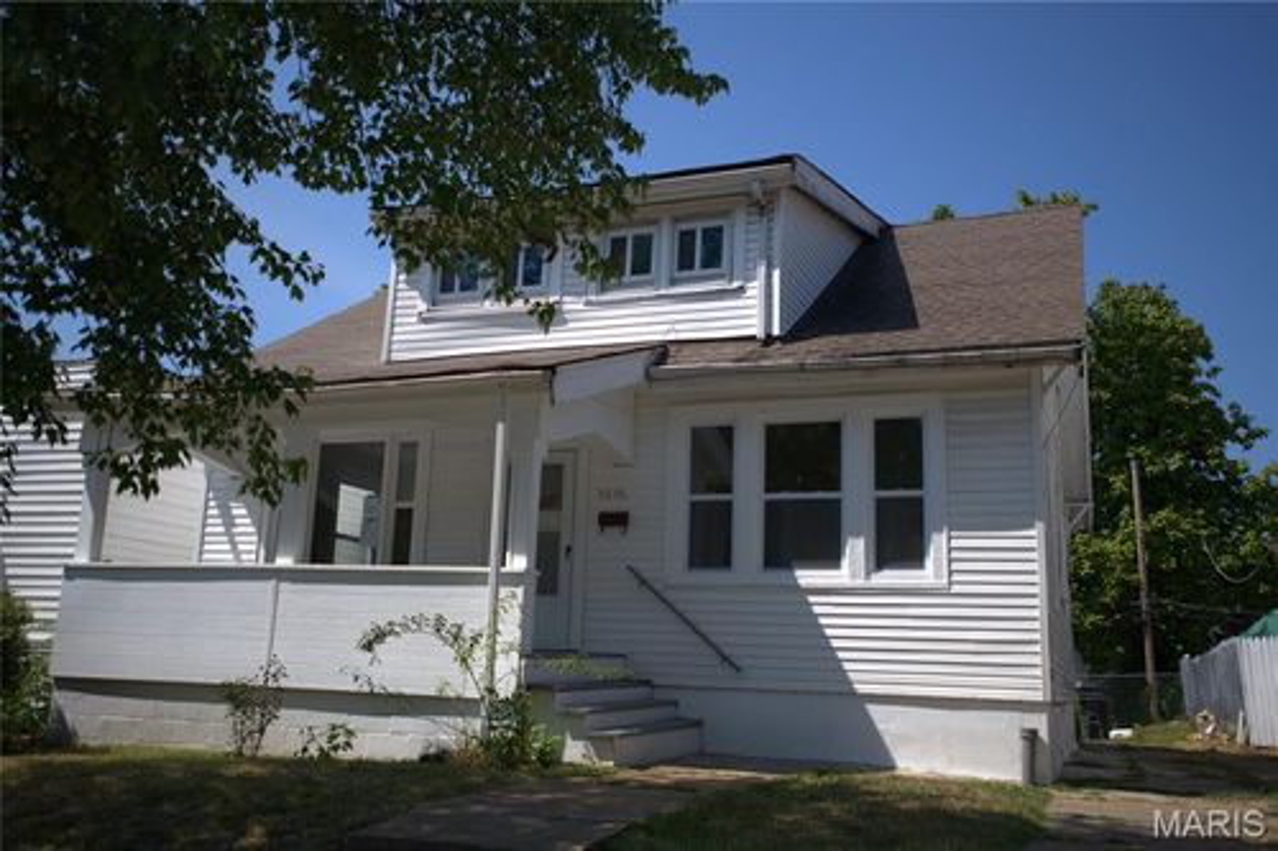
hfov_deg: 71.5
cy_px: 426
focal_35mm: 25
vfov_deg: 51.3
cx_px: 639
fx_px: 887
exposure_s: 1/1000
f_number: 2.8
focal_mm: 25
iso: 64
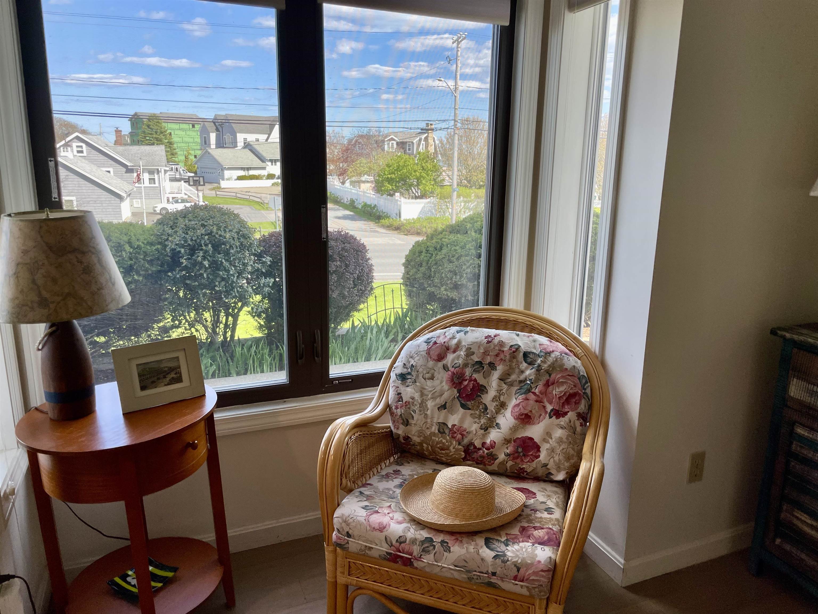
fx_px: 614
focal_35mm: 26
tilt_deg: -13.4
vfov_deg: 53.1
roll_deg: -0.8
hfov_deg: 67.3
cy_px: 307
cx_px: 409
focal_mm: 4.2
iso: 32
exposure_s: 1/383
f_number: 1.6
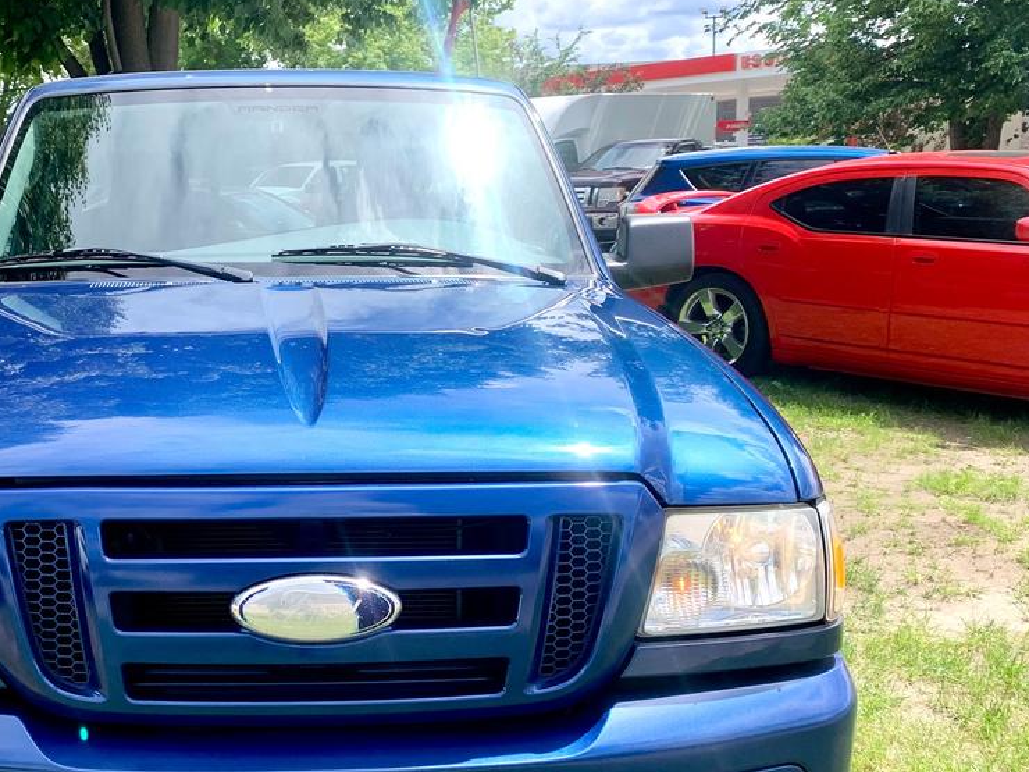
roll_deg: +2.9
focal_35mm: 45
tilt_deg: -11.0
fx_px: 1338
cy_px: 438
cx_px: 278
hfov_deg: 41.1
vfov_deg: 32.1
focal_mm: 4.25
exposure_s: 1/954
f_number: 1.8
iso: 25
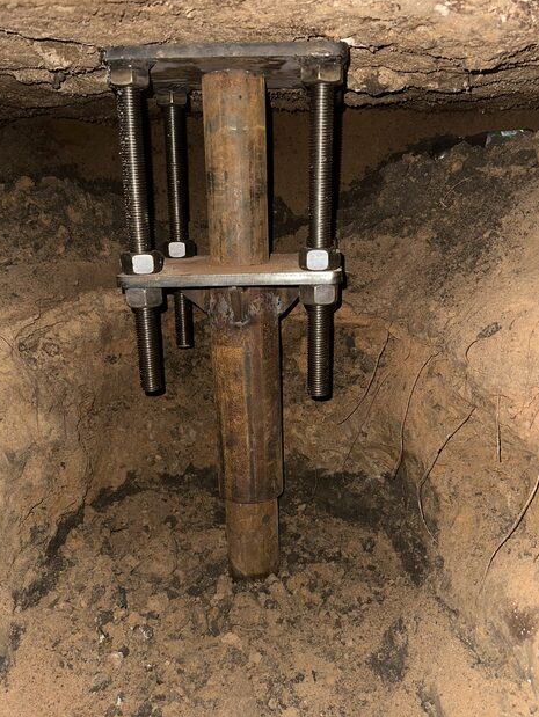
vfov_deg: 58.3
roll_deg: +0.1
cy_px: 367
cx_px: 255
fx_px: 643
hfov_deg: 45.5
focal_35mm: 31
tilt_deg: -13.6
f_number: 1.78
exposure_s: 1/4
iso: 64
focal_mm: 6.86
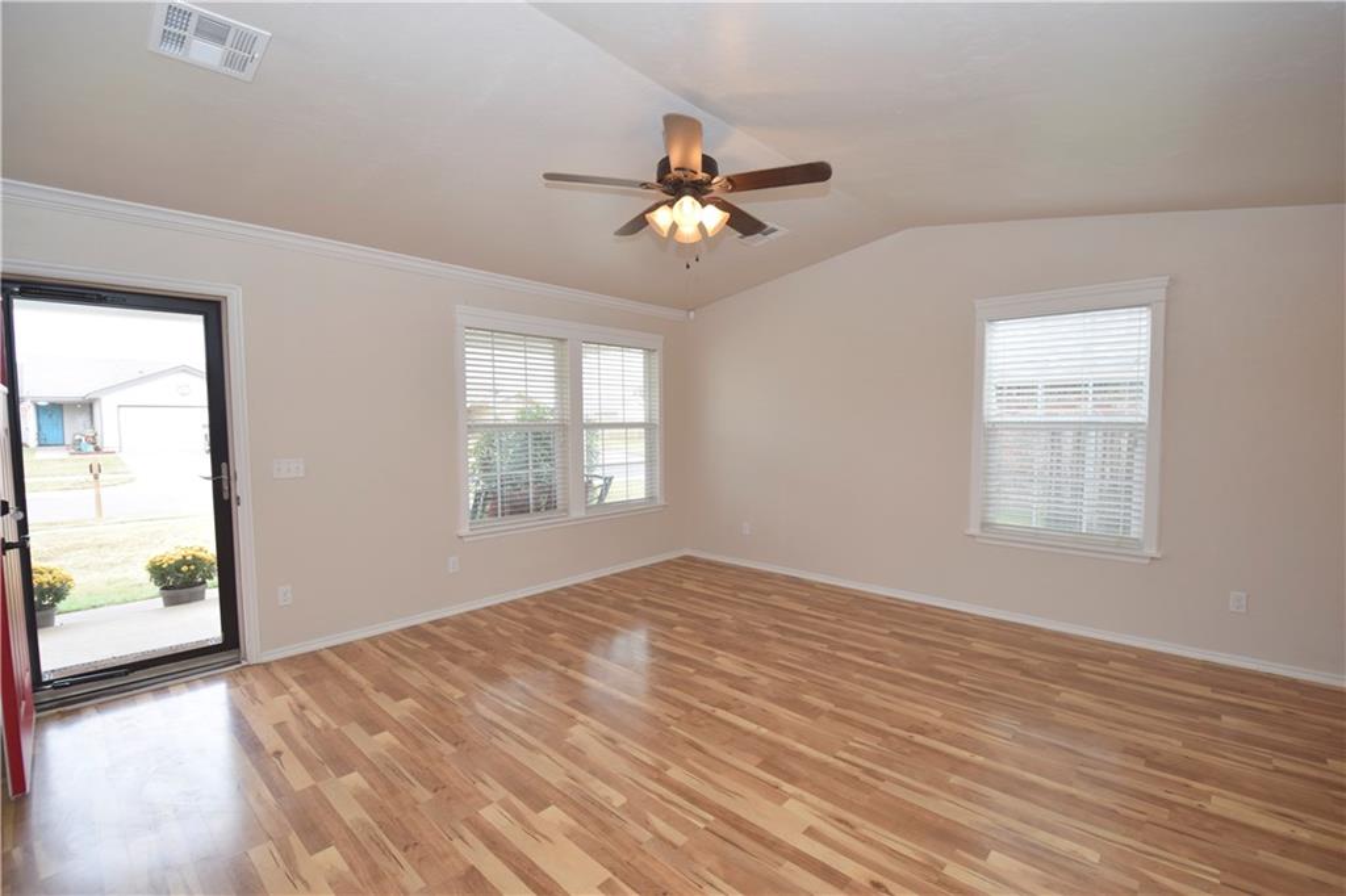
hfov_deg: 100.4
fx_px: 561
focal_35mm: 15
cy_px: 448
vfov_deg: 77.3
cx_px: 673
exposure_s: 1/125
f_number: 5.6
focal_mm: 10
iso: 400
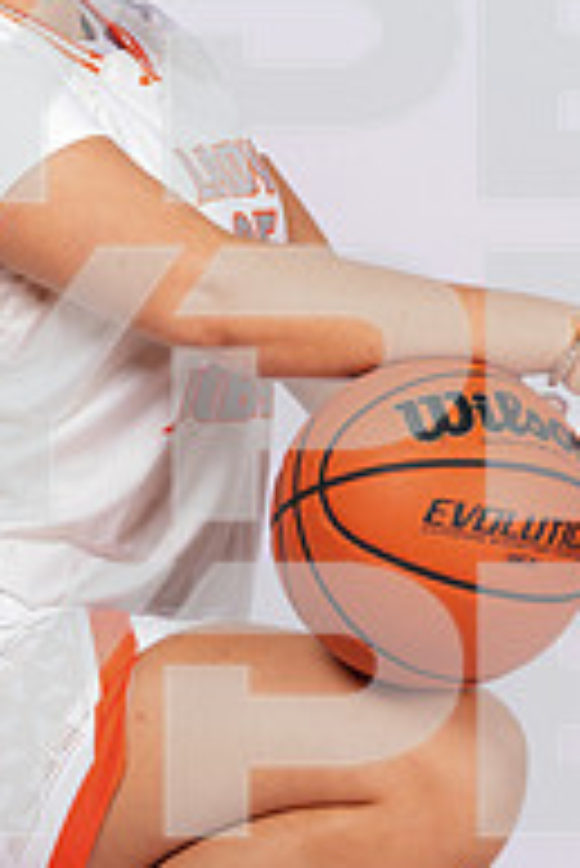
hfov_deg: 6.1
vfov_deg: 9.2
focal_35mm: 224
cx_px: 121
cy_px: 387
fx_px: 5403
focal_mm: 96
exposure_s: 1/250
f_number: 6.3
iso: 160
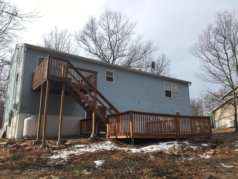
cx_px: 119
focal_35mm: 29
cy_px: 90
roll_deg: -0.2
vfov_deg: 48.2
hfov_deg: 61.7
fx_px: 199
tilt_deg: +15.1
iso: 25
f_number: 2.2
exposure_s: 1/894
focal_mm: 4.15
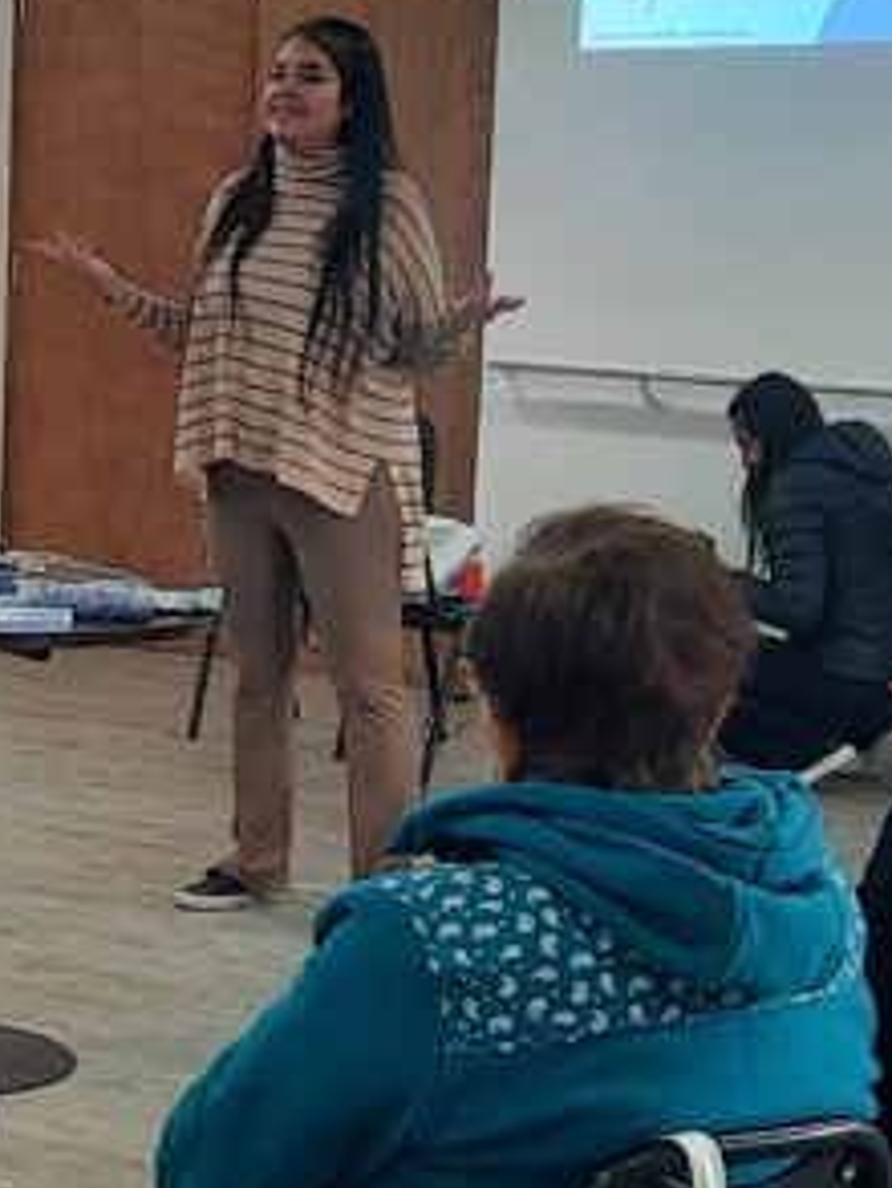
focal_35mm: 111
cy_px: 683
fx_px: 3811
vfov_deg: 17.7
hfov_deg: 12.9
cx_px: -304
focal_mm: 4.6
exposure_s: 1/60
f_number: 2
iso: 200
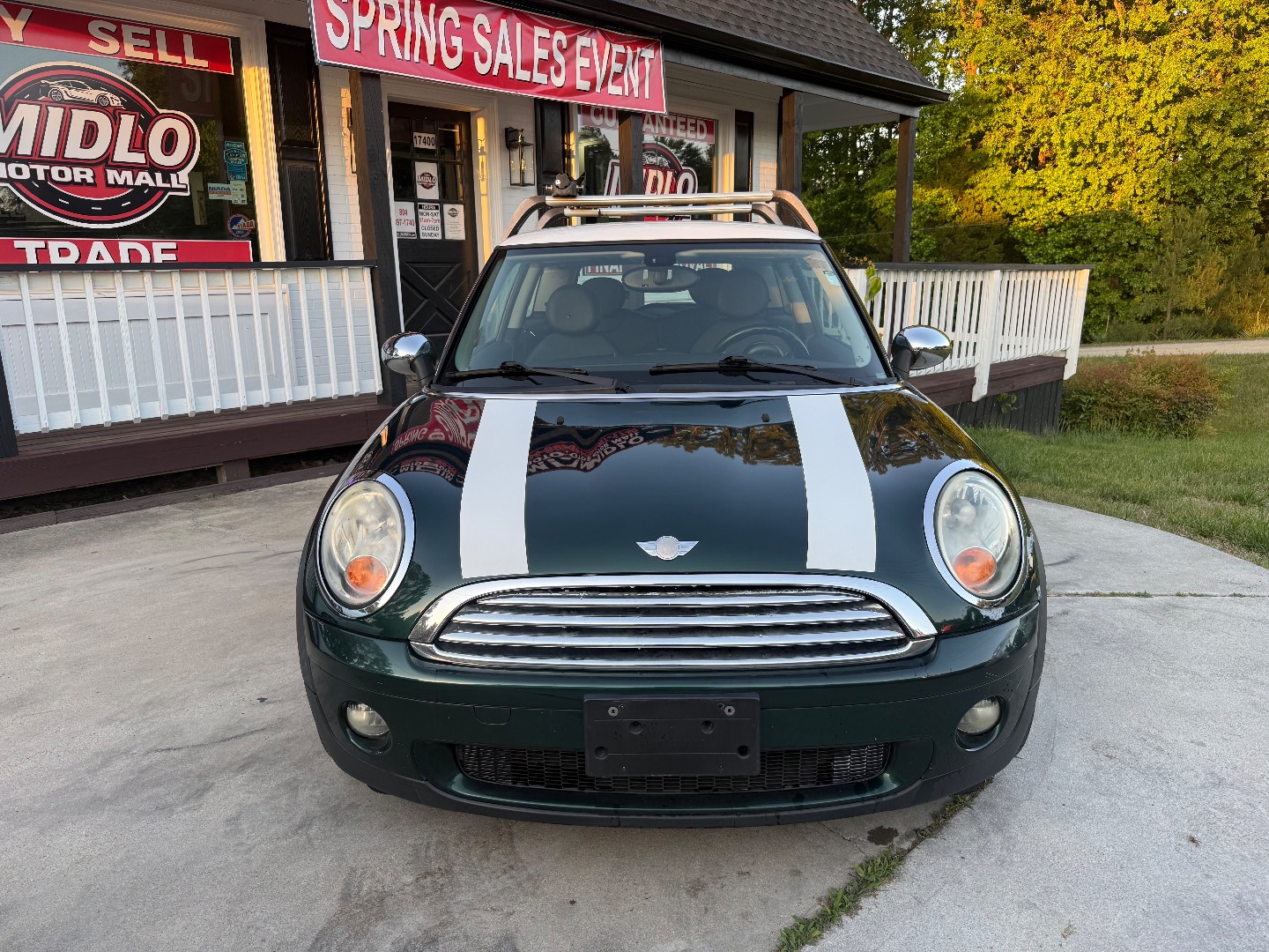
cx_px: 634
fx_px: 880
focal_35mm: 24
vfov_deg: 56.8
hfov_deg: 71.6
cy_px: 476
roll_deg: +0.5
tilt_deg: -12.0
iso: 64
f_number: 1.78
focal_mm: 6.76
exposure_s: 1/194
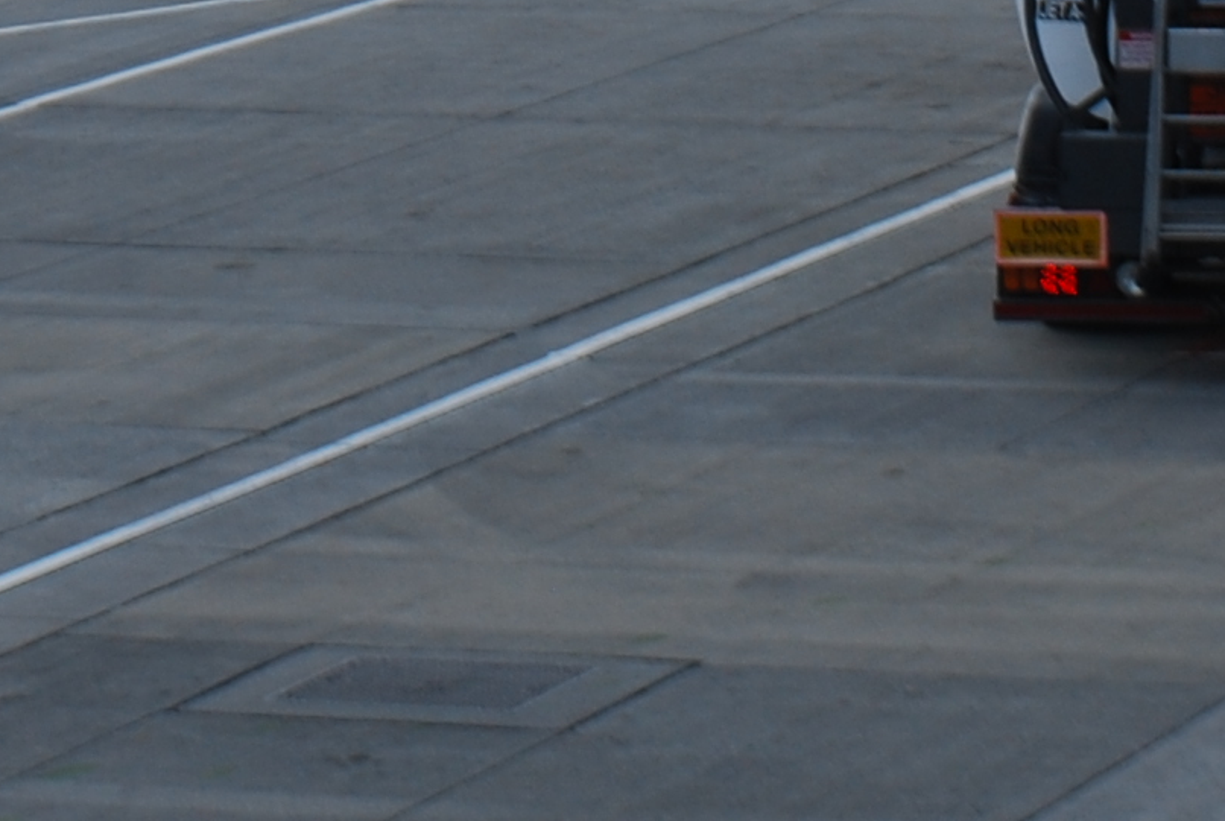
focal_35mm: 317
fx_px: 10802
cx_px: 685
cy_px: -882
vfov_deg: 4.3
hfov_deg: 6.5
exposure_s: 1/200
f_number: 7.1
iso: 100
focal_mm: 44
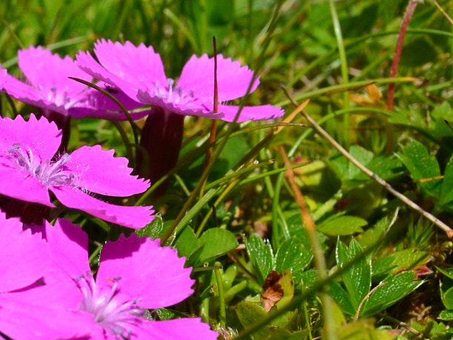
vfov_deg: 10.2
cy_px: 138
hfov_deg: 13.2
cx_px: -74
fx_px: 1910
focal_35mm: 146
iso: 360
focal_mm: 30
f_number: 11
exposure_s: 1/500
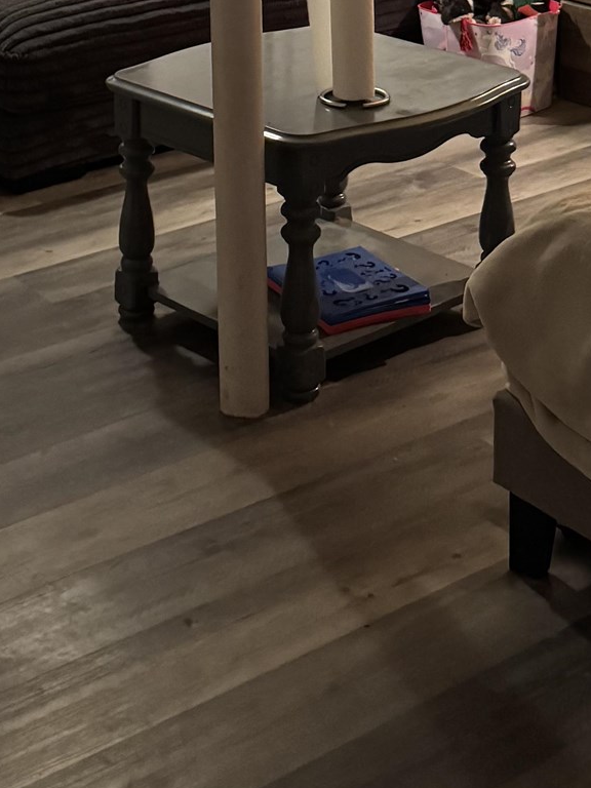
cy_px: -84
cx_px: 341
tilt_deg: -11.6
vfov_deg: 25.1
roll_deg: +0.4
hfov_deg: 20.4
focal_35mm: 72
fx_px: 1639
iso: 800
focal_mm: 6.76
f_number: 1.78
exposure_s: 1/40
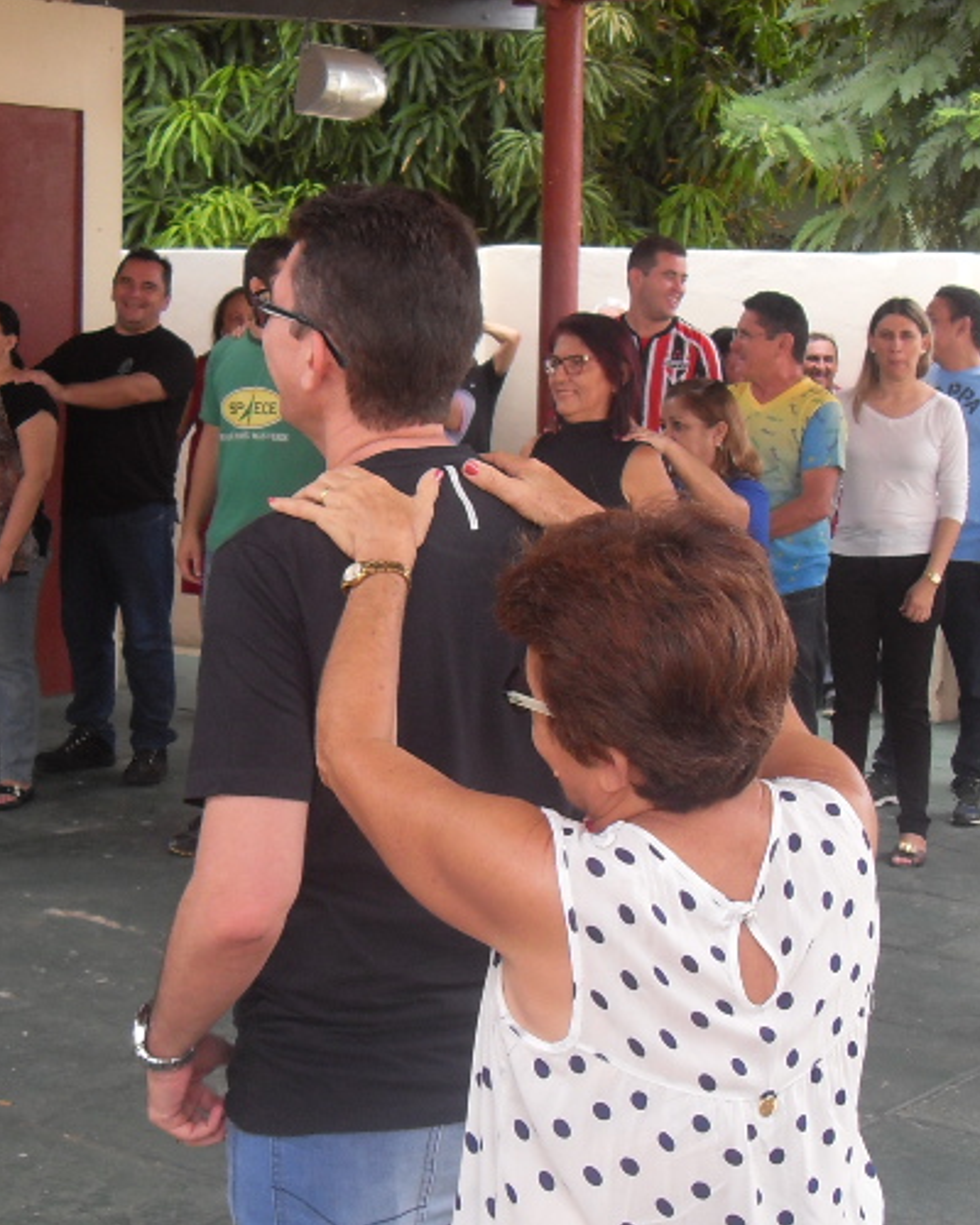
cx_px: 725
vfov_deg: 27.9
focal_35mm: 68
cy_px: 696
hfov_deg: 22.3
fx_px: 2465
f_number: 2.8
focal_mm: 6.3
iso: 80
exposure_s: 1/125
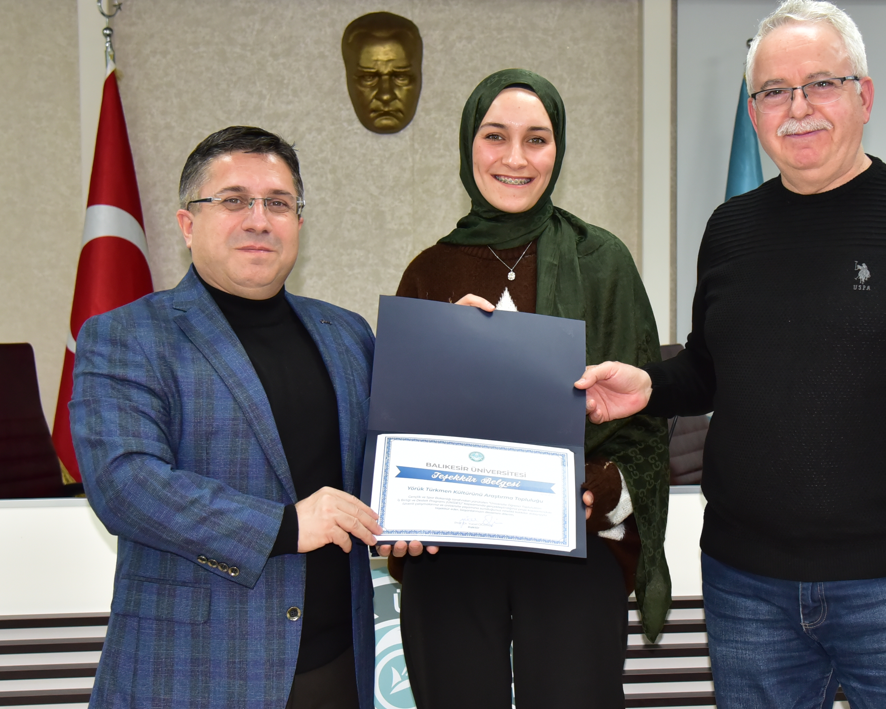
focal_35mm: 65
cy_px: 335
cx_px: 560
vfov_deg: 23.5
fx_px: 1705
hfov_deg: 29.0
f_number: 5
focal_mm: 40
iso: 1600
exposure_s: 1/200
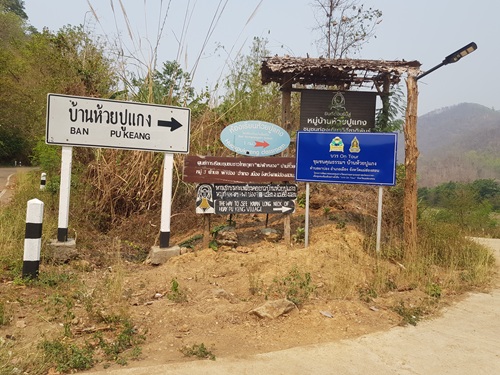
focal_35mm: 26
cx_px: 250
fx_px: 376
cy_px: 188
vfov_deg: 53.1
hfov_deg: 67.3
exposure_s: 1/1736
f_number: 1.7
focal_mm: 4.2
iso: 40
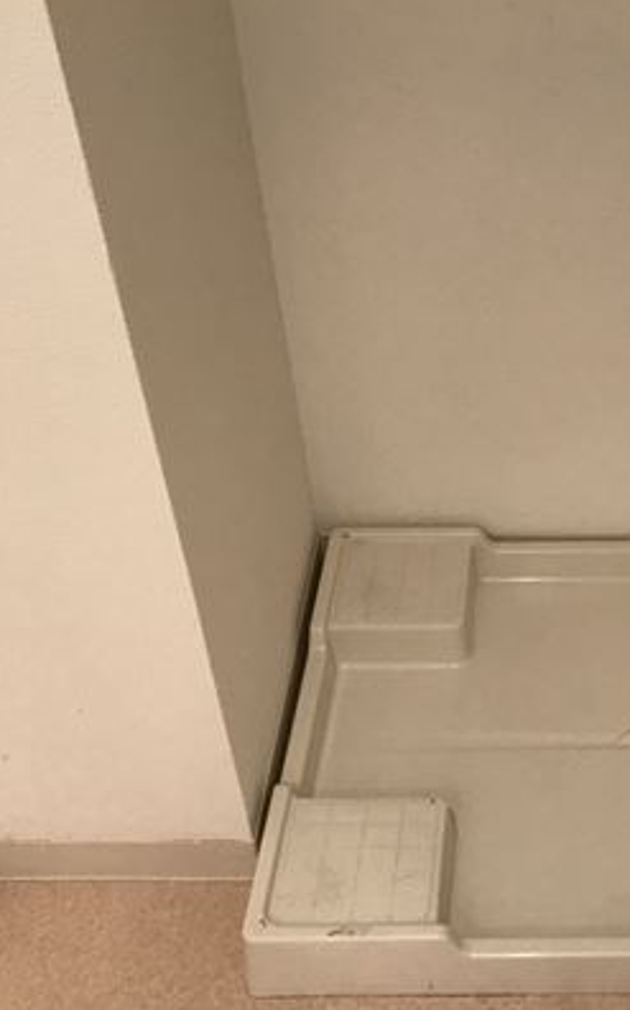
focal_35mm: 48
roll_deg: +1.8
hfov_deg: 26.0
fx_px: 1321
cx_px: 561
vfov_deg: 41.7
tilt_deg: -39.3
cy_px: 587
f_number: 1.8
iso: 32
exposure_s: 1/25
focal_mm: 3.99
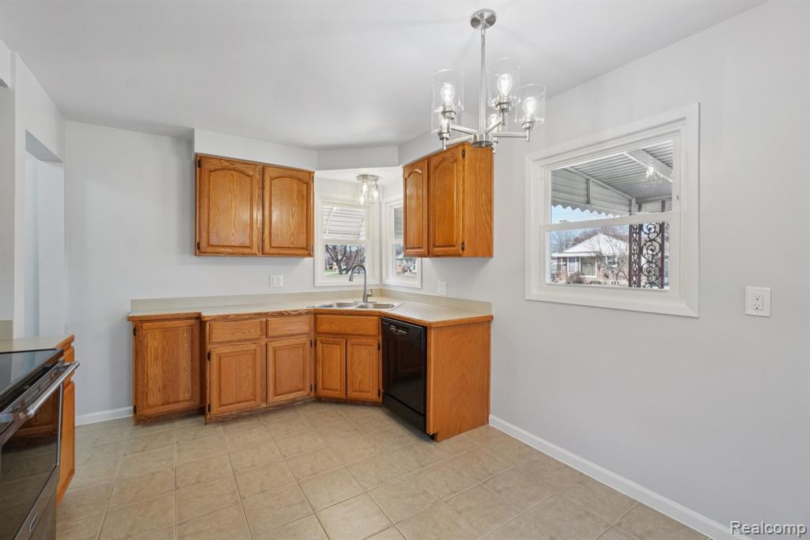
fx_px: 337
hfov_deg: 100.4
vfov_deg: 77.3
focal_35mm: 15
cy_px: 270
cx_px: 405
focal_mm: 10
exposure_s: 1/30
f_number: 8
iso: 320
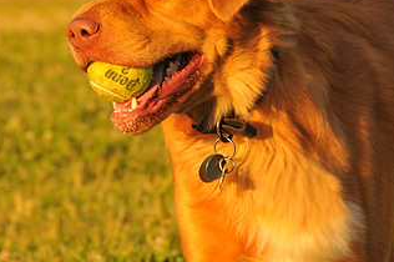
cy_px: 143
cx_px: 176
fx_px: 6024
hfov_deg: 3.7
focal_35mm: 551
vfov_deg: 2.5
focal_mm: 200
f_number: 10
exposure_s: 1/400
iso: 800
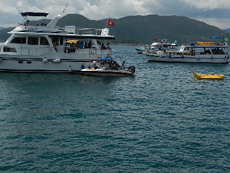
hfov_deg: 29.2
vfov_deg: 21.9
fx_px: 439
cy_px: 31
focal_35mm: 66
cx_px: 149
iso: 160
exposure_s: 1/800
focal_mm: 6.9
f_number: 8
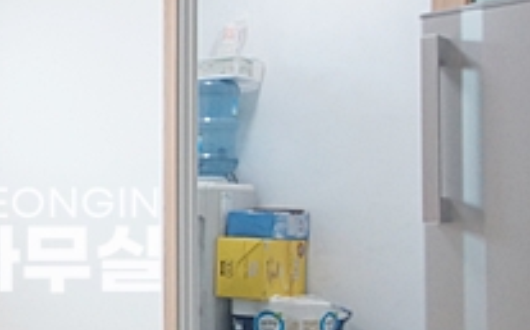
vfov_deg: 21.9
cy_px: 220
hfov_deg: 28.5
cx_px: -156
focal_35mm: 59
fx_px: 852
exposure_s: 1/100
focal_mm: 10
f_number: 3.5
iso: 800
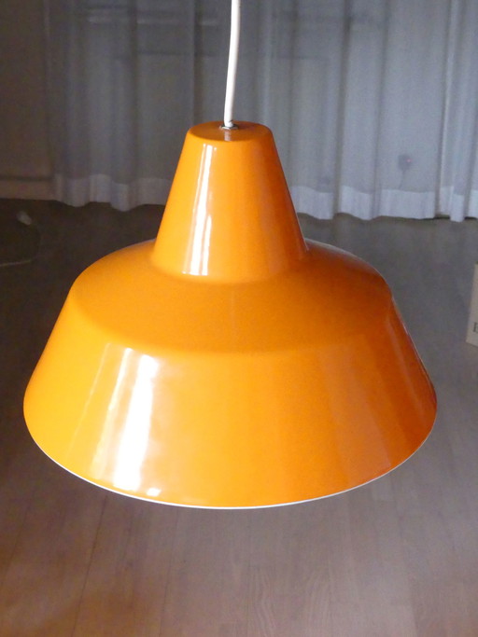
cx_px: 239
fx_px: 1087
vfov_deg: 32.7
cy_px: 318
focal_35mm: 59
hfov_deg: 24.8
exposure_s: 1/40
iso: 3200
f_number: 4
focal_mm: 10.5
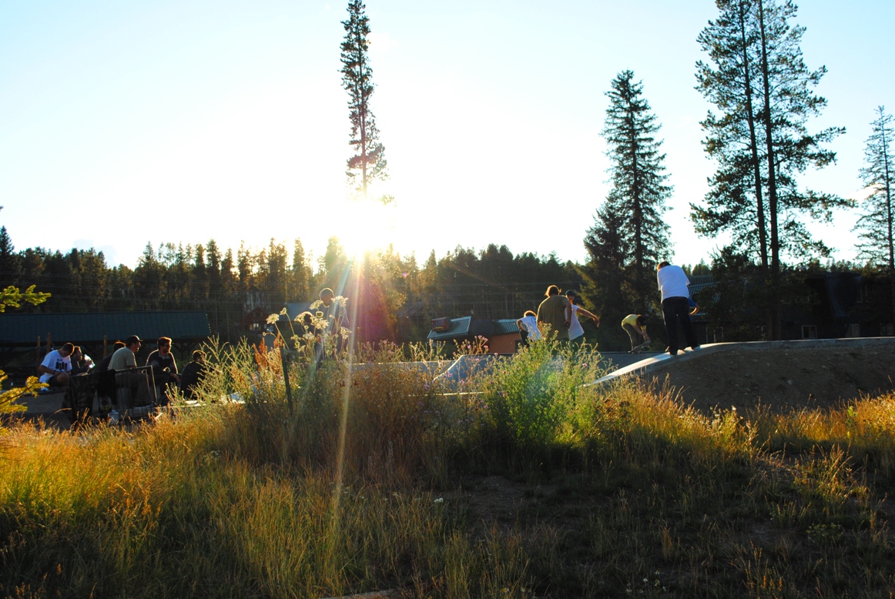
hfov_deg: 43.6
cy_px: 300
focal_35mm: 45
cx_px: 448
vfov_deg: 29.9
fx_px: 1120
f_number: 5.6
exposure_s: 1/800
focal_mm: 30
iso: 400
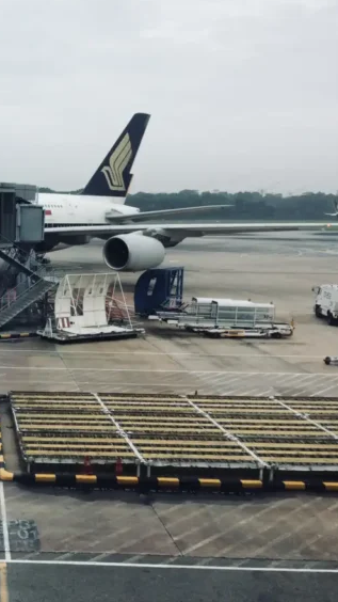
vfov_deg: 47.4
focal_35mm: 43
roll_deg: -1.6
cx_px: -39
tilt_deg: -6.2
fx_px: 686
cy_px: 296
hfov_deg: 25.5
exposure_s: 1/100
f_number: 2.2
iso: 32
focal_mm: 4.15
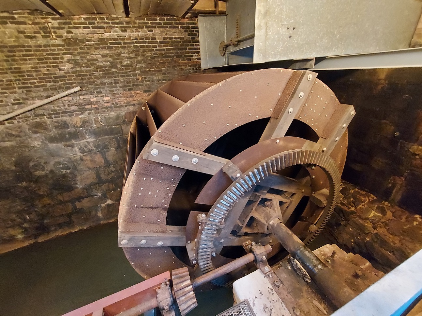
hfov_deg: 106.2
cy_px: 158
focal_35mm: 13
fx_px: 159
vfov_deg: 89.9
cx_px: 211
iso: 800
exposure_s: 1/20
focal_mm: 1.74
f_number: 2.2
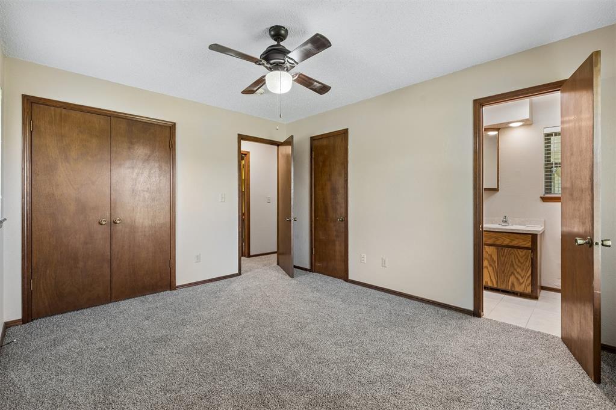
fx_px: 274
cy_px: 205
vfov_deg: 73.7
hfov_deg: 96.7
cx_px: 308
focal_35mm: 16
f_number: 8
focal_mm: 16
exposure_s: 1/30
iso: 200
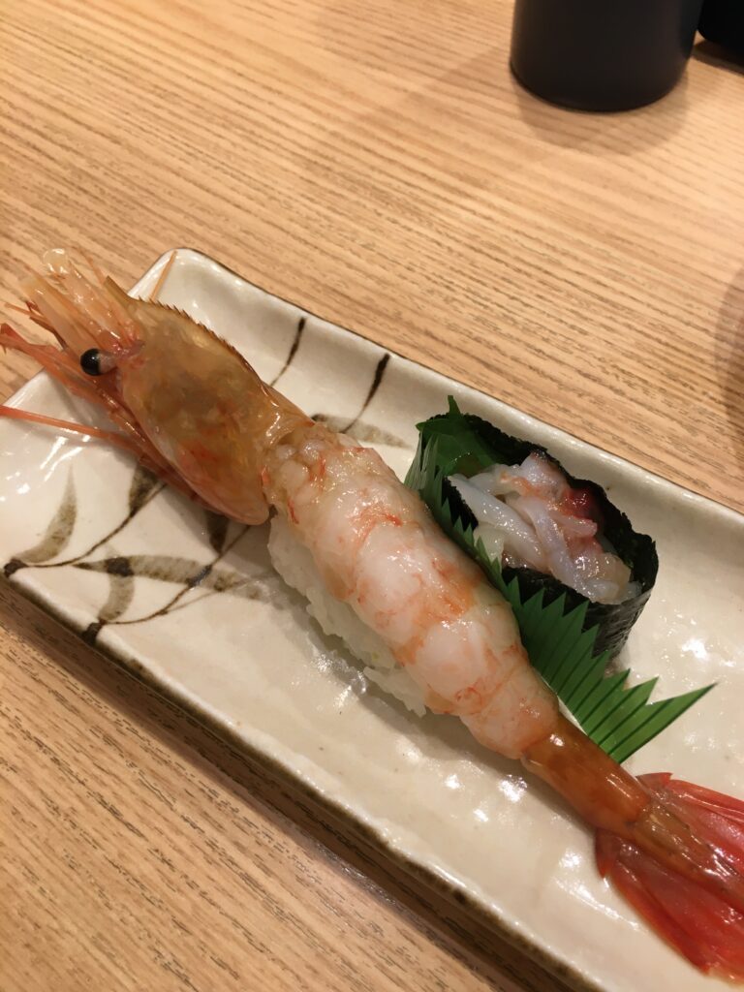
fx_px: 831
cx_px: 372
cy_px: 496
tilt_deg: -56.7
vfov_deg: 61.7
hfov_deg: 48.2
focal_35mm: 29
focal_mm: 4.15
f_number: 2.2
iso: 32
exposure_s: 1/30
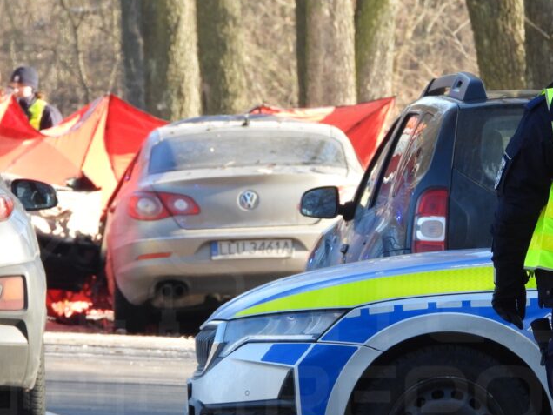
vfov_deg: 1.8
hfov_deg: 2.5
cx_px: 416
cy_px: 239
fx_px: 12860
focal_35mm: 805
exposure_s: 1/250
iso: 280
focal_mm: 89.9
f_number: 5
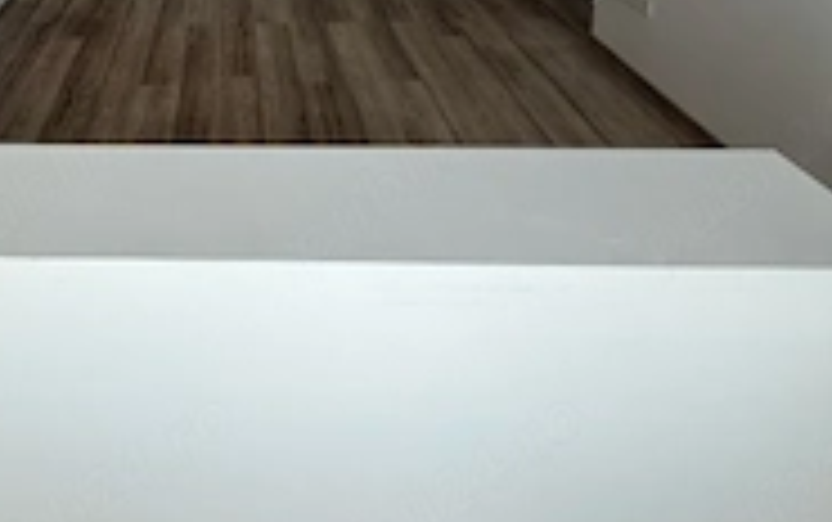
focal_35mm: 32
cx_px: 175
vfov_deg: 31.4
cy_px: -140
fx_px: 726
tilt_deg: -9.6
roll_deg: +2.6
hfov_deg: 55.7
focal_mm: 2.22
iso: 125
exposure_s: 1/99
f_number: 2.2
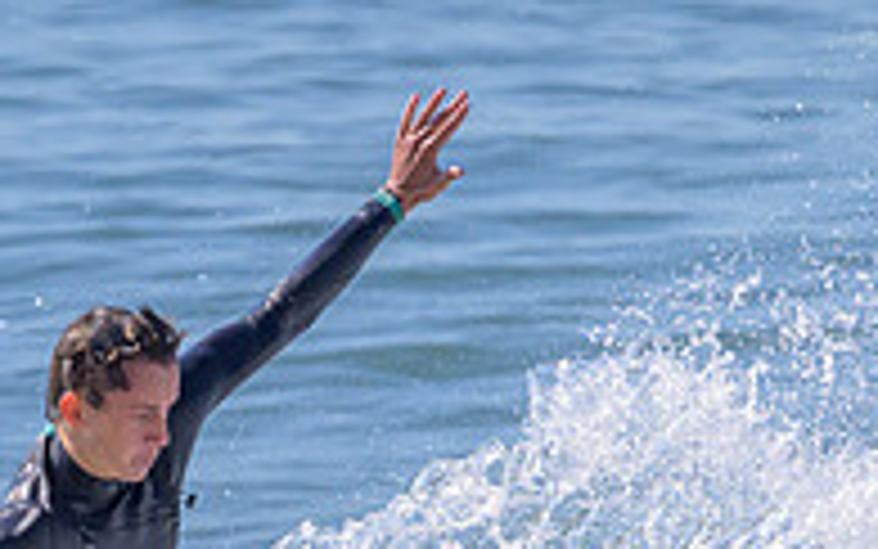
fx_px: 35568
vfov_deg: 0.9
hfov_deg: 1.4
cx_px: 477
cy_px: 718
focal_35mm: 1486
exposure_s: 1/2000
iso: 560
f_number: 10
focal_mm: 490
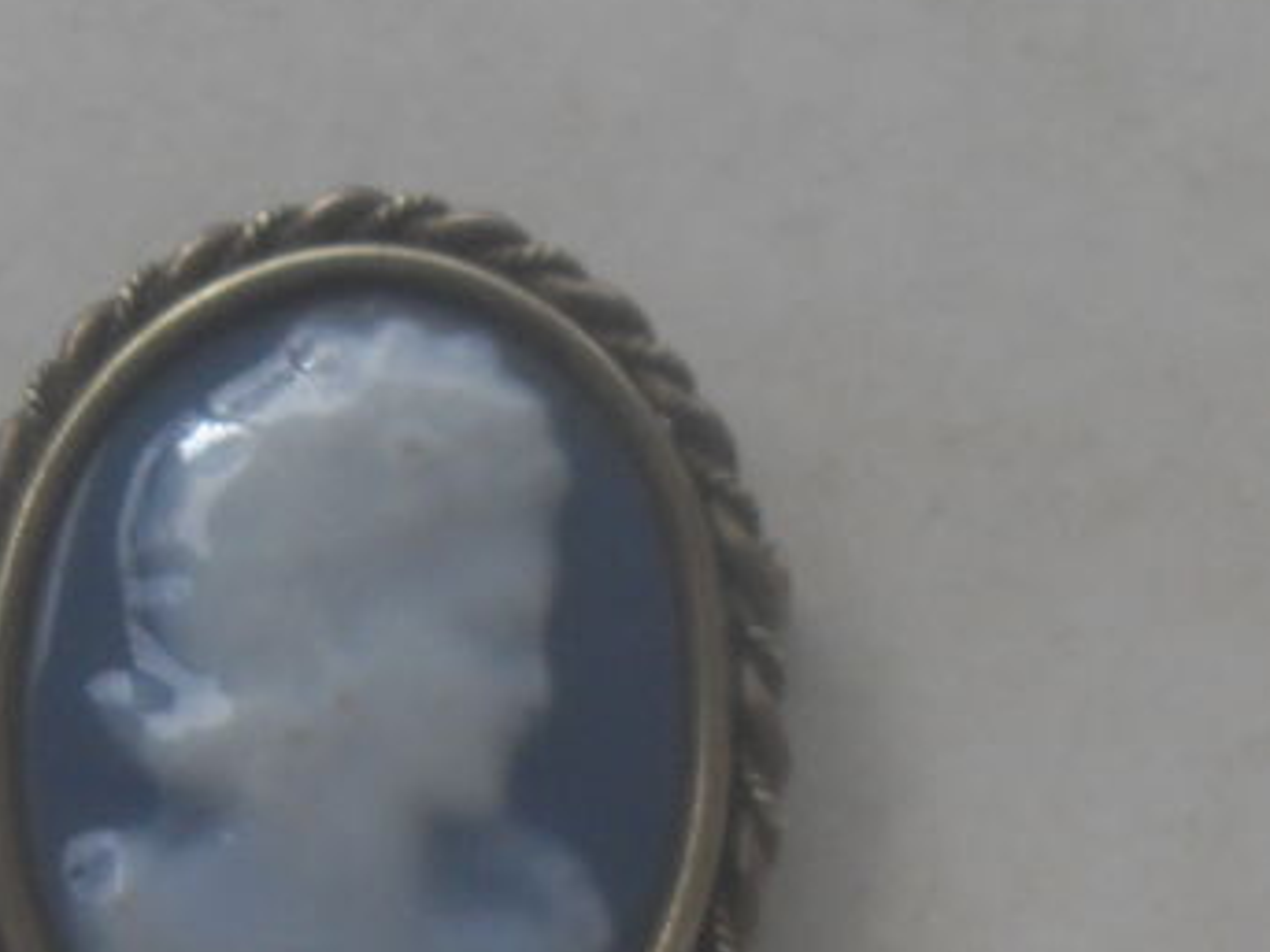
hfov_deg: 18.1
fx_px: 3961
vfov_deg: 13.7
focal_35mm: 108
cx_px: 330
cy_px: 711
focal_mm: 6.3
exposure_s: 1/60
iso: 80
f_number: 8.9
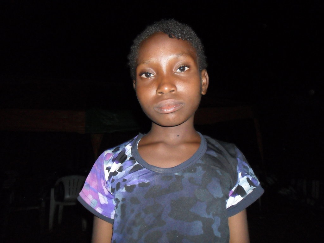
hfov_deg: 65.3
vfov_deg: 51.4
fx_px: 253
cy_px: 122
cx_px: 162
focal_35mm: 27
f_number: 8.9
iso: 400
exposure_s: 1/45
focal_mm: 4.9
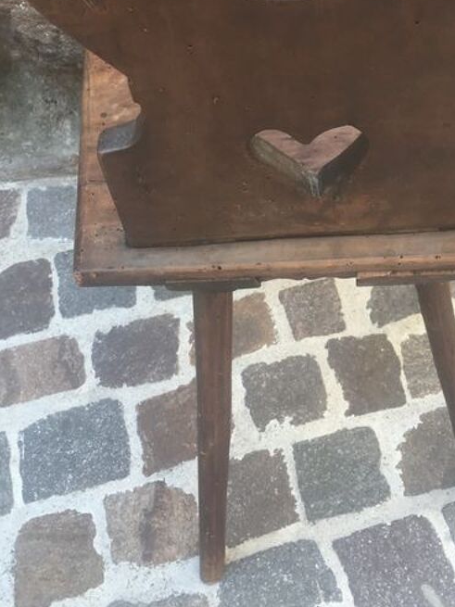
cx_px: 284
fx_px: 1034
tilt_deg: -36.8
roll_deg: +0.0
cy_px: 100
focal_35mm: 59
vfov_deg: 31.6
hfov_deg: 24.7
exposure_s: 1/50
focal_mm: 4.15
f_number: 2.2
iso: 25
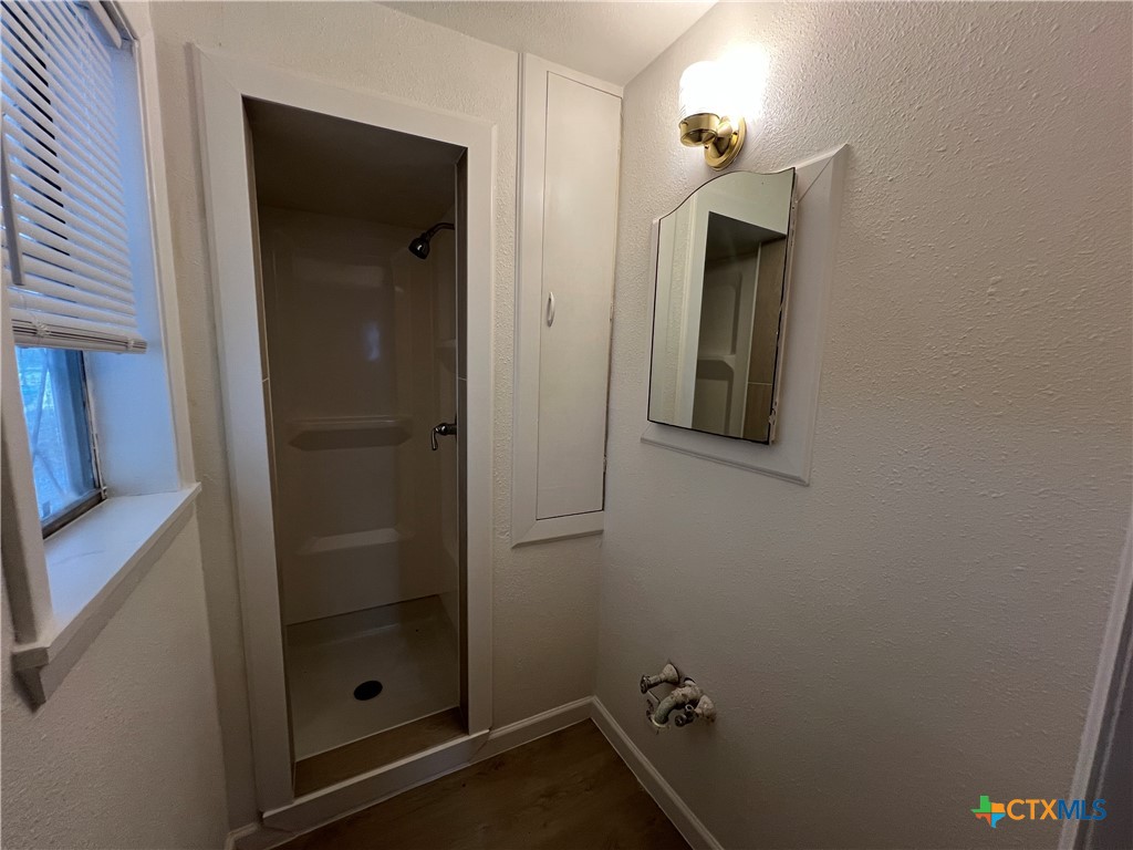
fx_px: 425
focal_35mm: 13
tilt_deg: -8.6
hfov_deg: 106.2
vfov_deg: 89.9
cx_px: 566
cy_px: 425
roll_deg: -1.5
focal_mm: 1.57
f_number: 1.8
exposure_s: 1/60
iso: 125
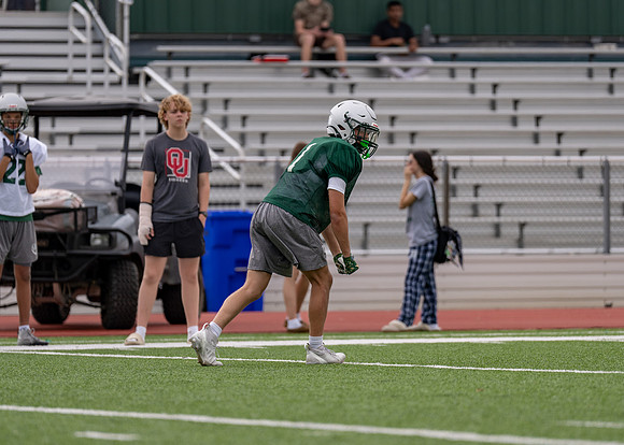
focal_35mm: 295
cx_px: 318
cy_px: 212
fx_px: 5235
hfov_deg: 6.8
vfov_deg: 4.9
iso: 125
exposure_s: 1/2500
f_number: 2.8
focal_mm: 200
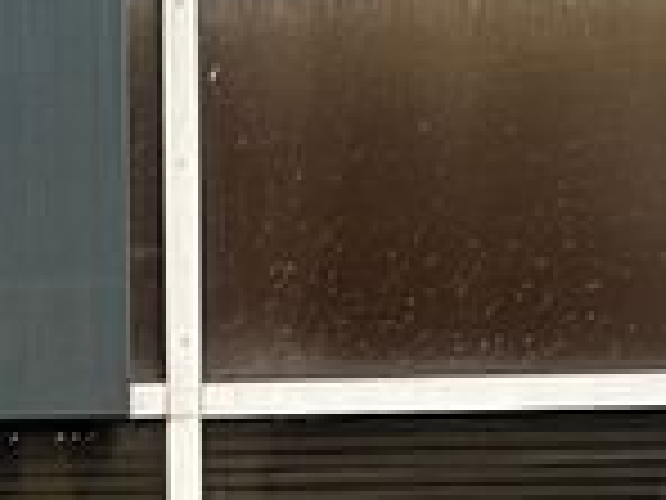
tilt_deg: -0.3
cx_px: -580
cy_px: 867
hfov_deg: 9.6
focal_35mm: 195
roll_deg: +0.5
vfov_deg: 7.4
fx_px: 3752
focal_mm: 5.7
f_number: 1.5
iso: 125
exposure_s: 1/121
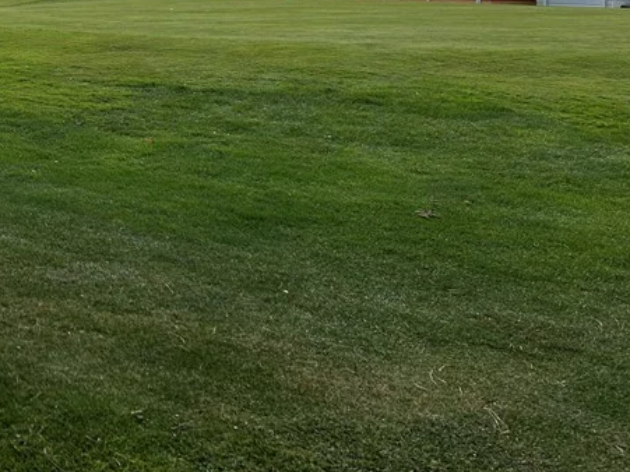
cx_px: -36
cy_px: -18
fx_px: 1073
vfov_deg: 23.6
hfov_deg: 29.9
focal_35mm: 59
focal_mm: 5.7
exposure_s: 1/11364
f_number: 1.5
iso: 50
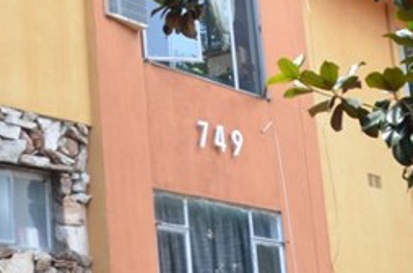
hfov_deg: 18.2
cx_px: -16
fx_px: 1247
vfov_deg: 12.4
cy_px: 18
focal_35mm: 109
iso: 100
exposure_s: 1/80
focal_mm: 18
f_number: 5
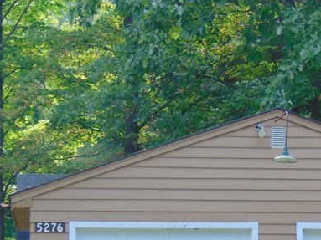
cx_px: 292
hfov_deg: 10.4
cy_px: 239
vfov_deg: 7.8
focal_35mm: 190
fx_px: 1761
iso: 80
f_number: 3.7
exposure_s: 1/100
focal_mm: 12.8
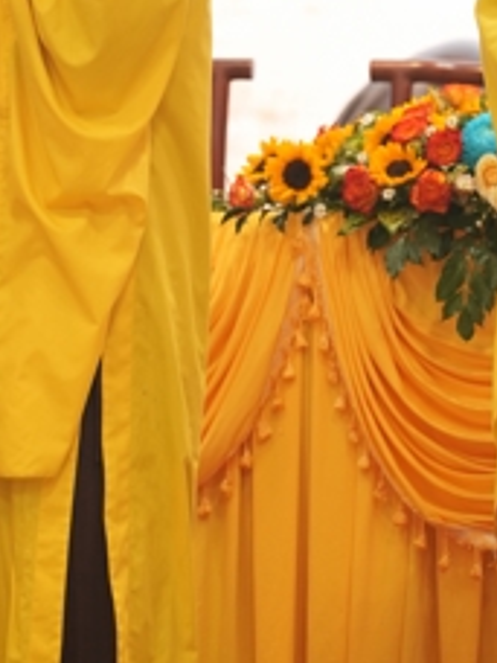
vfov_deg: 6.2
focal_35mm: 318
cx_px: 365
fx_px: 6088
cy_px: 47
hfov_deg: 4.7
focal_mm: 116
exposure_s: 1/80
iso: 800
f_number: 2.8
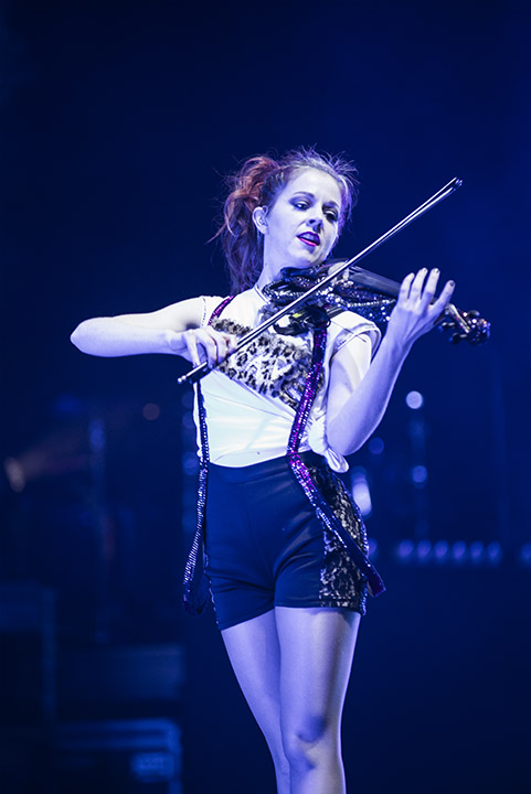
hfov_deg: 8.3
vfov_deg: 12.4
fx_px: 3645
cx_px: 266
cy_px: 397
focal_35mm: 165
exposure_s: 1/500
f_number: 2.8
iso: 1600
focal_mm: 165
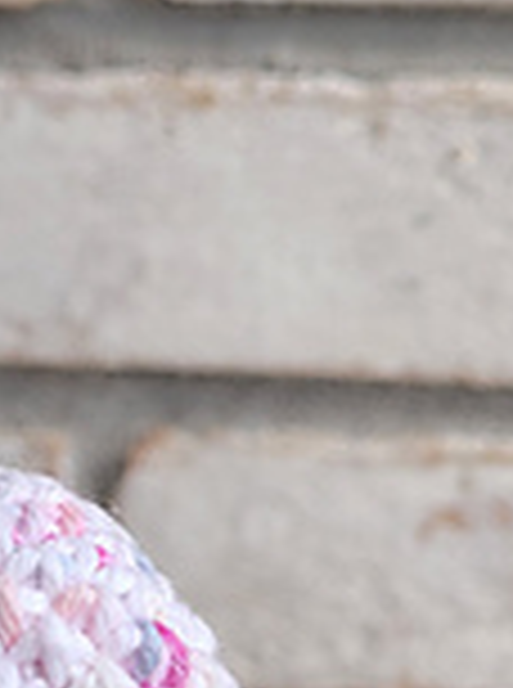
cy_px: 486
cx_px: -162
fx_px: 2163
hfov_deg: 13.0
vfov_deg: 18.0
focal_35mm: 109
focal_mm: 5.4
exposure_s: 1/531
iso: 40
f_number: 1.8
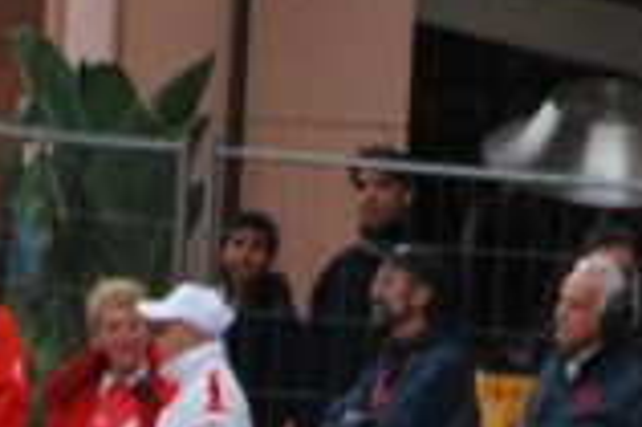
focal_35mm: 1170
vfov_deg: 1.2
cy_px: 1080
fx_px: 20843
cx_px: 345
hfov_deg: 1.8
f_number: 4.8
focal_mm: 120
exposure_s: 1/200
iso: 200
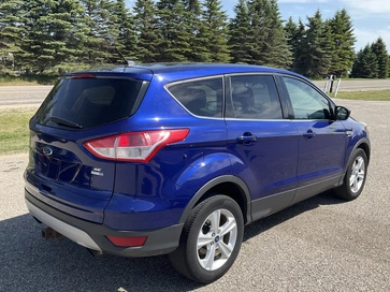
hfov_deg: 56.8
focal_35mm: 32
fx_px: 360
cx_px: 196
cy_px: 160
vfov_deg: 44.1
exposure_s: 1/1076
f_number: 1.8
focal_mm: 3
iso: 25
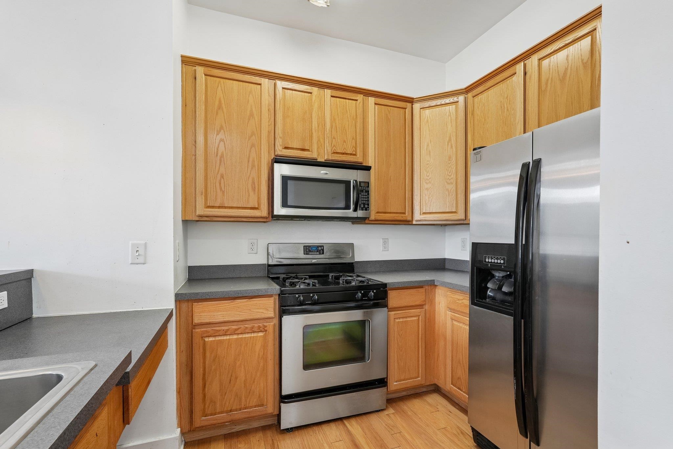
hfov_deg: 95.0
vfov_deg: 72.0
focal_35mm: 16
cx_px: 336
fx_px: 308
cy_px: 224
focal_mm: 16.5
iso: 400
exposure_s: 1/8
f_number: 8
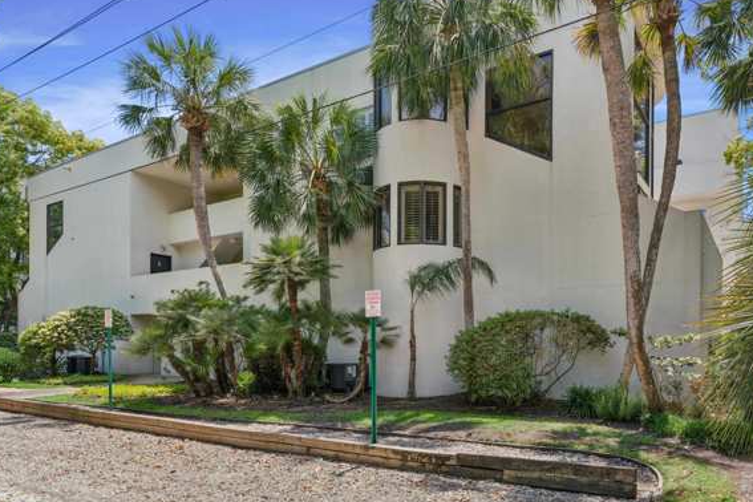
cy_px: 335
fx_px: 502
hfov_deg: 73.0
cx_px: 450
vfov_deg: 52.1
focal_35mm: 24
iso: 250
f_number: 8
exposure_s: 1/200
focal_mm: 17
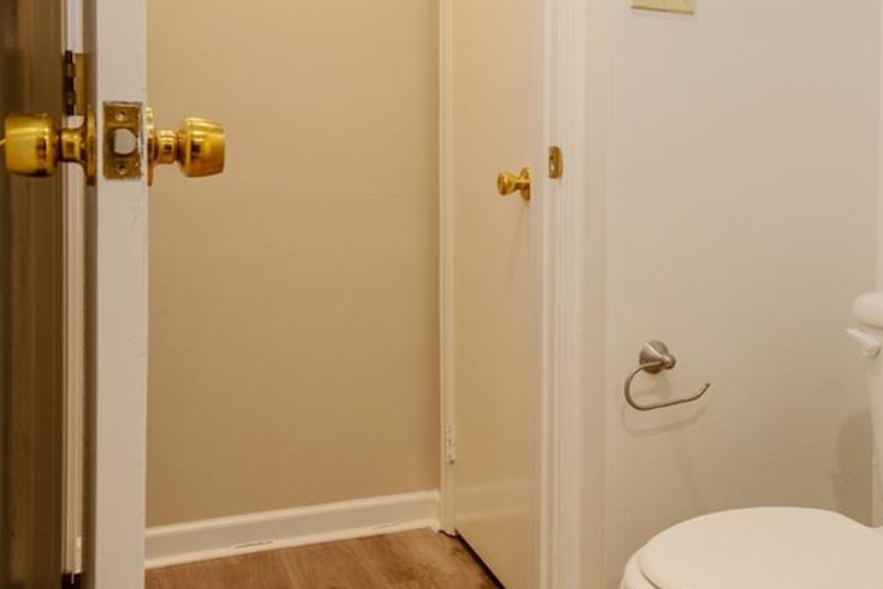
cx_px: 604
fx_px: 1006
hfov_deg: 46.5
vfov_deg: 32.4
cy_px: 195
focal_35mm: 41
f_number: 6.3
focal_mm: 16
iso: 320
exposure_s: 1/250
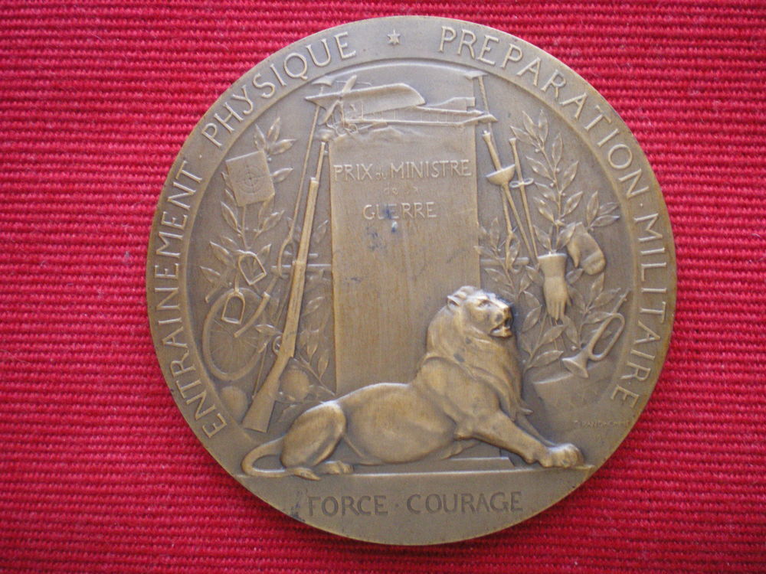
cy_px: 287
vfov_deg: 37.7
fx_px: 841
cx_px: 383
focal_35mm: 38
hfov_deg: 49.0
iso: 400
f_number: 3.1
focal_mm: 6.3
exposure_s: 1/20
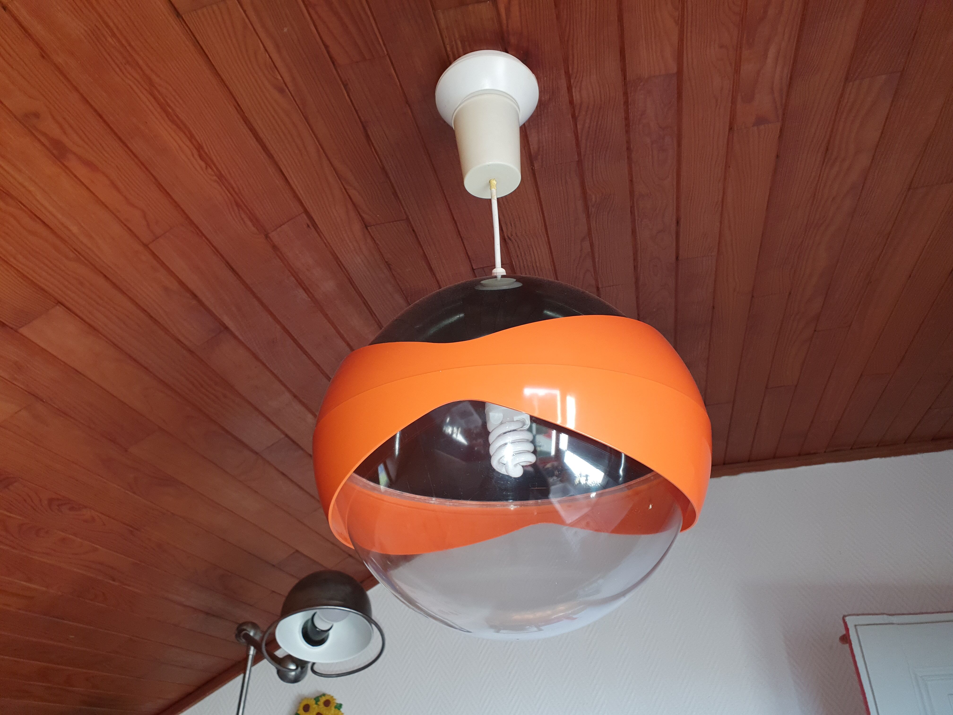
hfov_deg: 67.3
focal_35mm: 26
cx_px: 476
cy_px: 358
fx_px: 716
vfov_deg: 53.1
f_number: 2.4
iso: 100
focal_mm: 4.32
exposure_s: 1/50
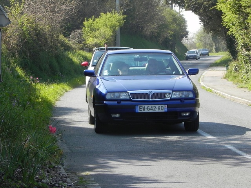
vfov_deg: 8.1
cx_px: 126
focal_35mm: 184
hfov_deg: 10.7
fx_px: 1334
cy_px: 94
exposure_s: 1/265
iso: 160
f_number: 5.6
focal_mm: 32.7
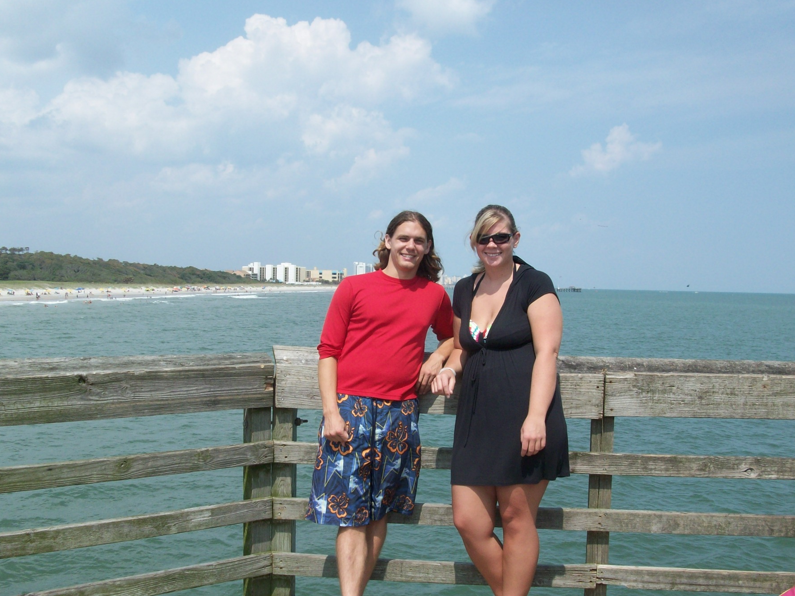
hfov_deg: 47.9
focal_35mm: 39
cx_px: 408
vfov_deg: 36.8
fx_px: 896
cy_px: 280
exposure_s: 1/399
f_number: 5.5
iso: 64
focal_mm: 5.7
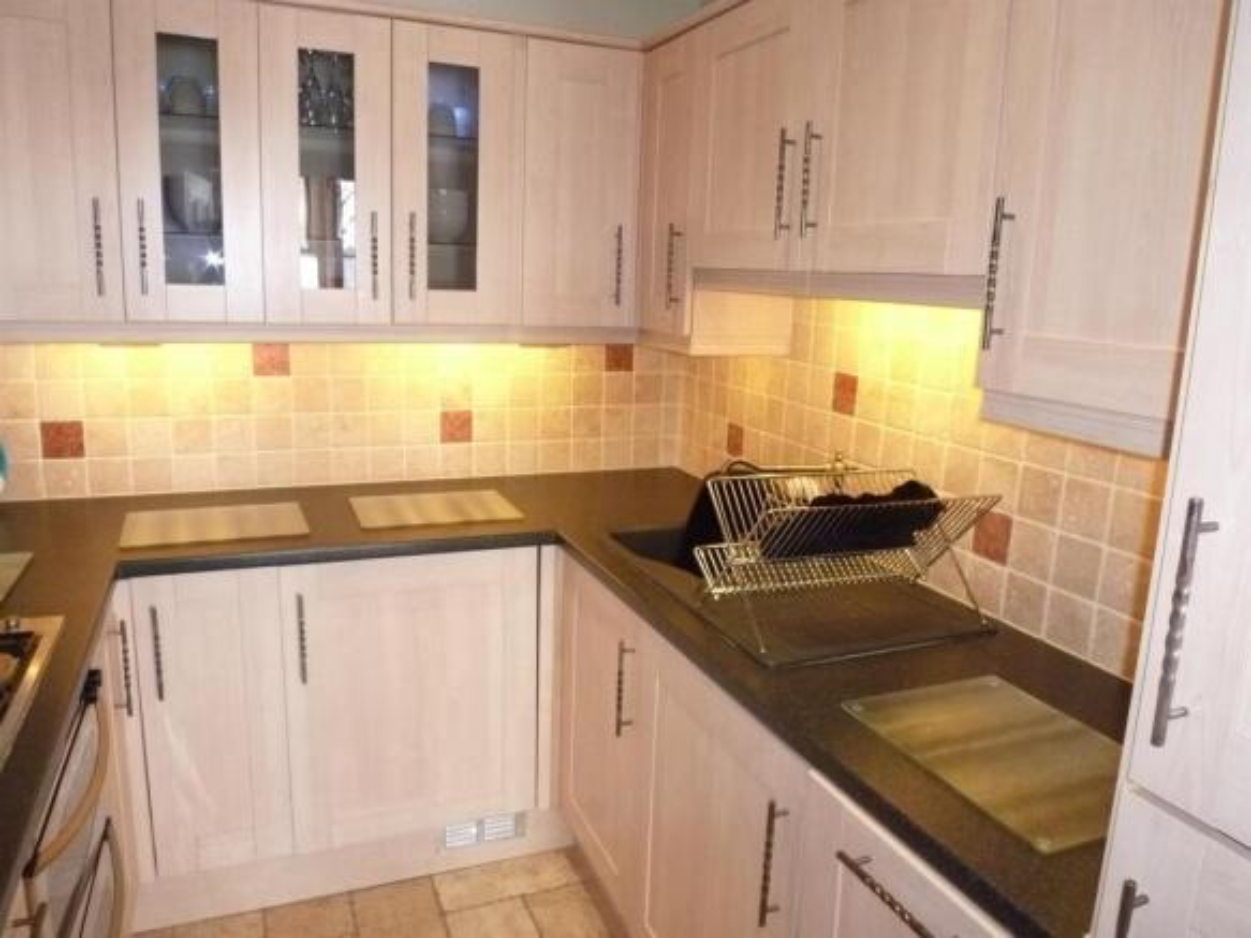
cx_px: 626
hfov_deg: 69.4
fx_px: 903
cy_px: 469
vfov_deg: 54.9
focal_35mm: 25
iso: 400
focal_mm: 4.5
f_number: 2.8
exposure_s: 1/60
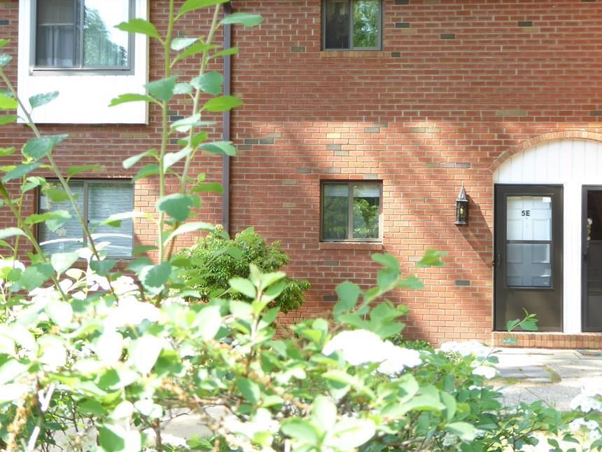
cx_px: 302
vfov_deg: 29.1
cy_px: 215
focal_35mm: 50
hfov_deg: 38.2
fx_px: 870
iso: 160
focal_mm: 7.2
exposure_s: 1/60
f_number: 3.8
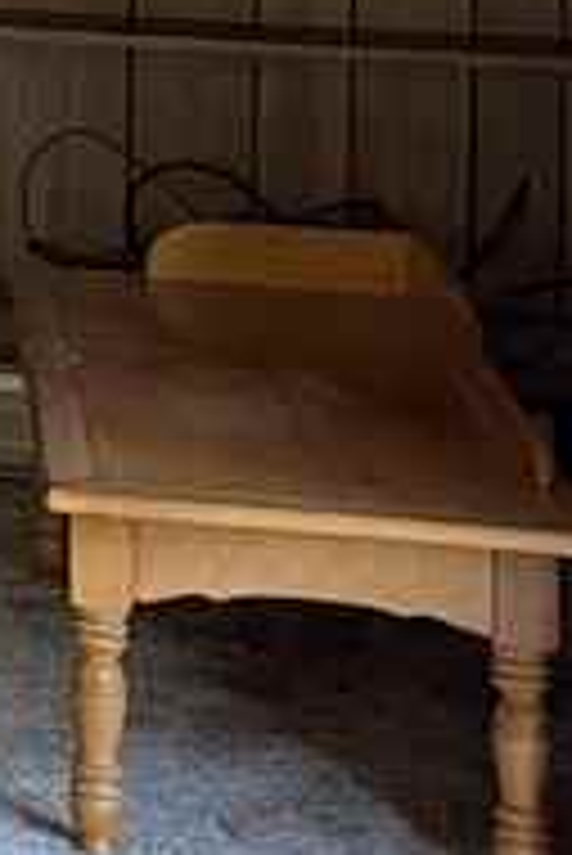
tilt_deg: -1.4
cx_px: -1788
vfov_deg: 11.7
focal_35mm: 168
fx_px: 3996
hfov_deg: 6.5
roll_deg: +0.5
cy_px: -425
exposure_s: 1/60
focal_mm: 6.76
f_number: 1.78
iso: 320
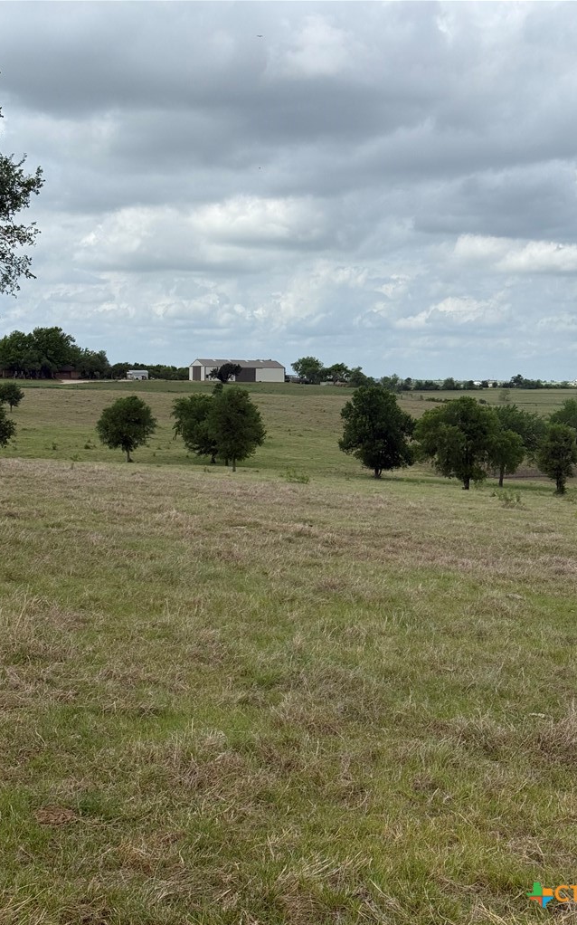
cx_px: 309
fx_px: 1284
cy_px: 462
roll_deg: -3.3
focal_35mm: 51
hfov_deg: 25.3
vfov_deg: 39.6
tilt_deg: -2.9
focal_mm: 6.76
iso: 64
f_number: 1.78
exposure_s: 1/7874
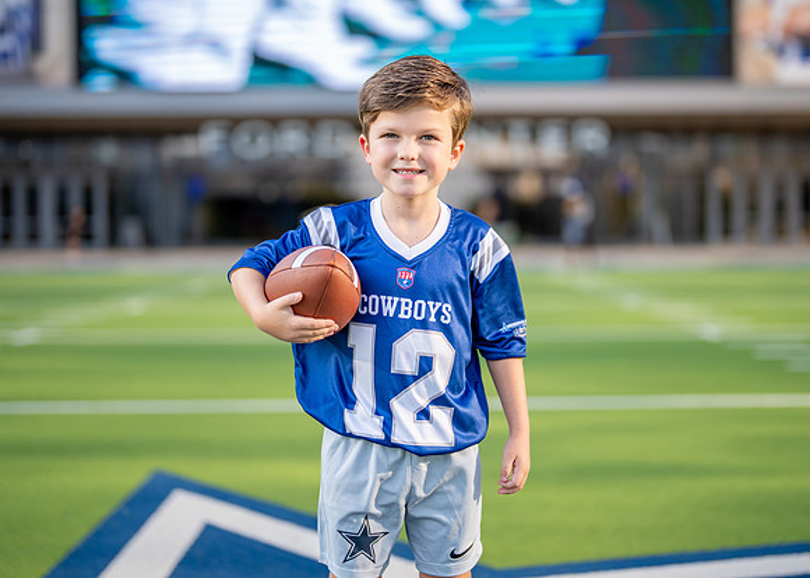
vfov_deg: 22.5
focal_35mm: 63
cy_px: 250
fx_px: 1452
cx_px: 436
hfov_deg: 31.2
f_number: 1.2
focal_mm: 50
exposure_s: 1/3200
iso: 125
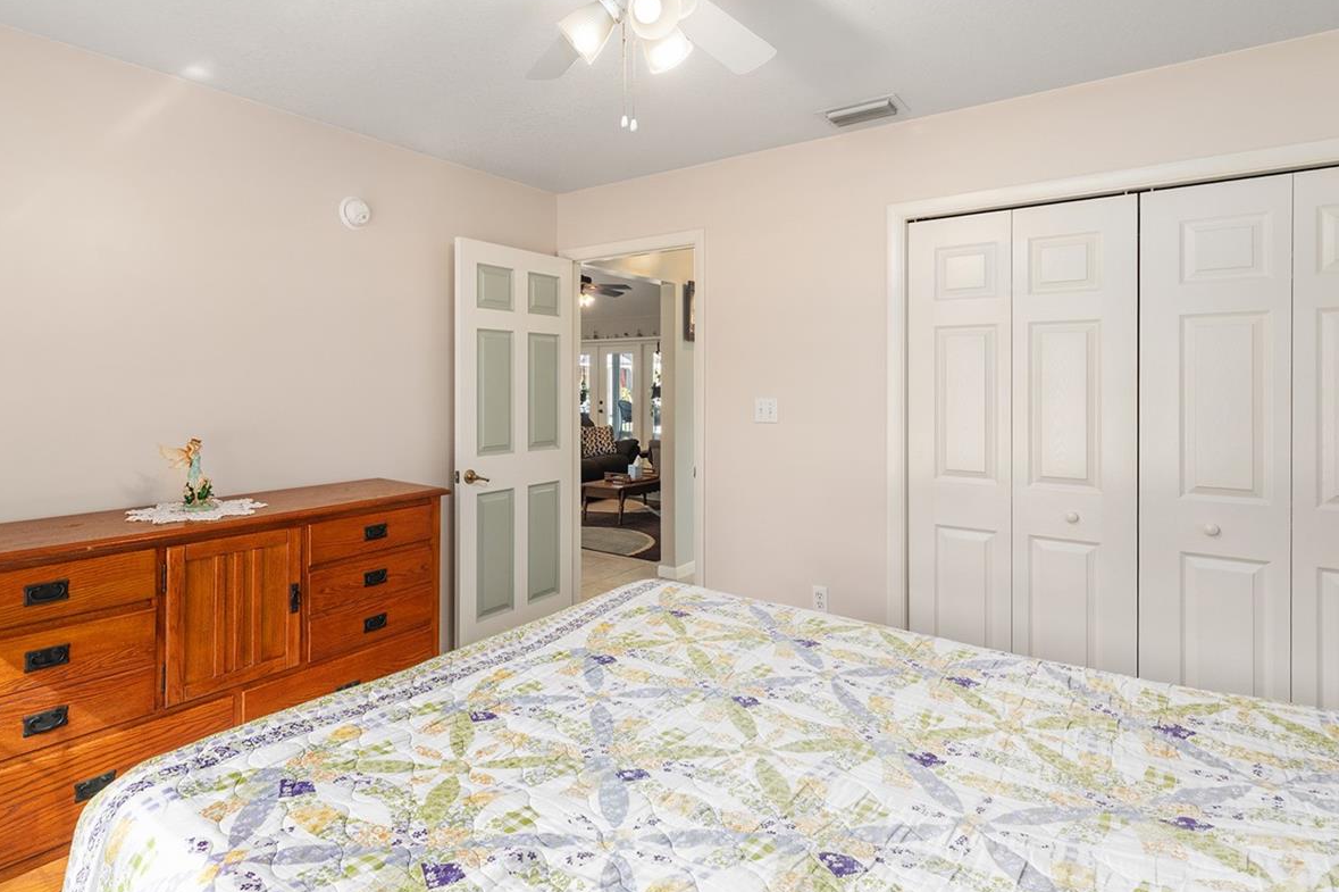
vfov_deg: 64.1
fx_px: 706
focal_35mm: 19
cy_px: 375
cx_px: 595
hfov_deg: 86.6
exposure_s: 1/8
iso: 500
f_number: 8
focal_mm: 14
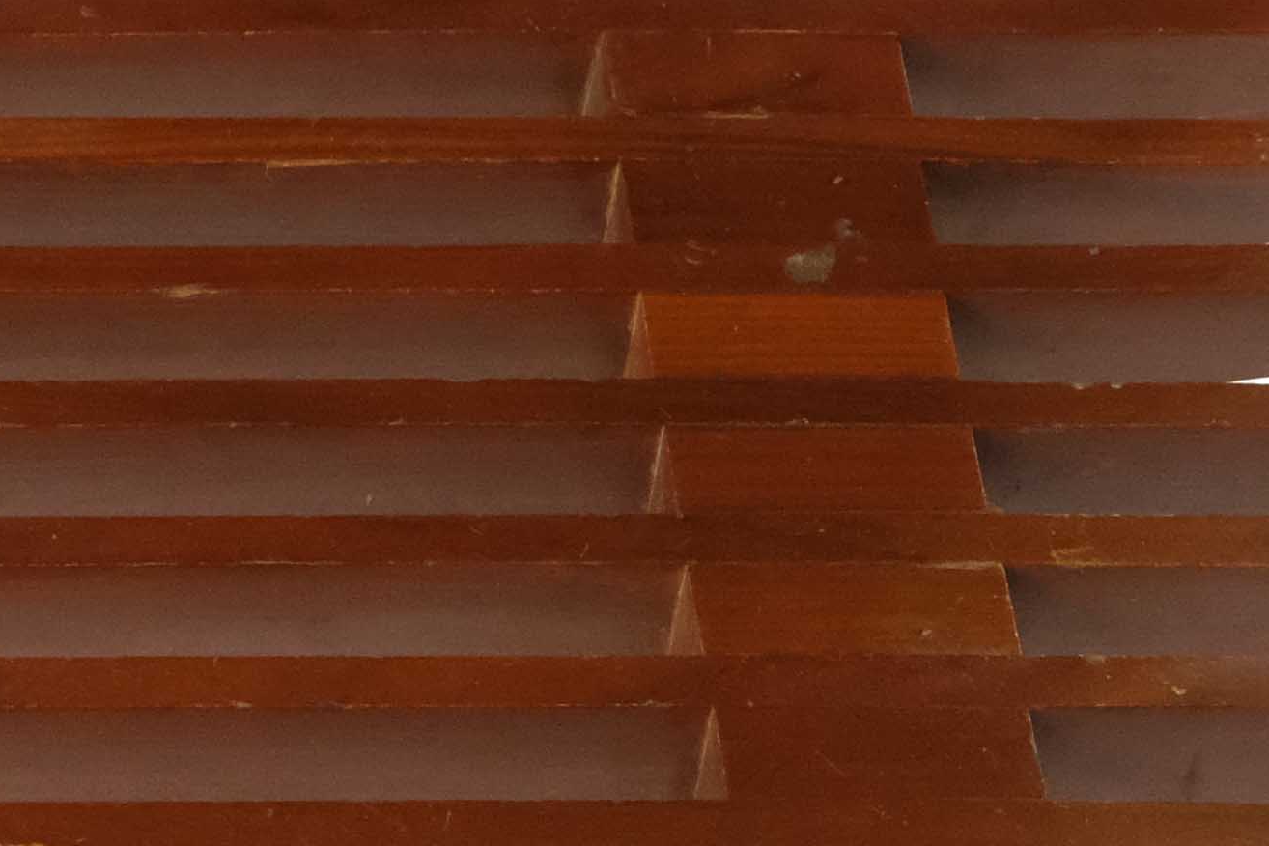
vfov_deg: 5.7
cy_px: 58
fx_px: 8530
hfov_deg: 8.2
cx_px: -1069
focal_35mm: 242
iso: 4000
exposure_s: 1/125
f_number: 8
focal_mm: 35
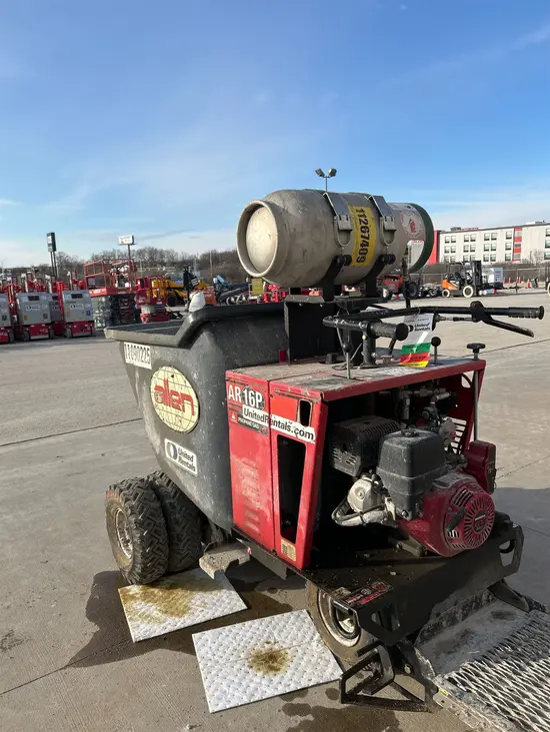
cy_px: 366
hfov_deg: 53.1
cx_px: 275
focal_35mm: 26
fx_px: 551
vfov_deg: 67.3
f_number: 1.5
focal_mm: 5.7
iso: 50
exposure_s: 1/2632
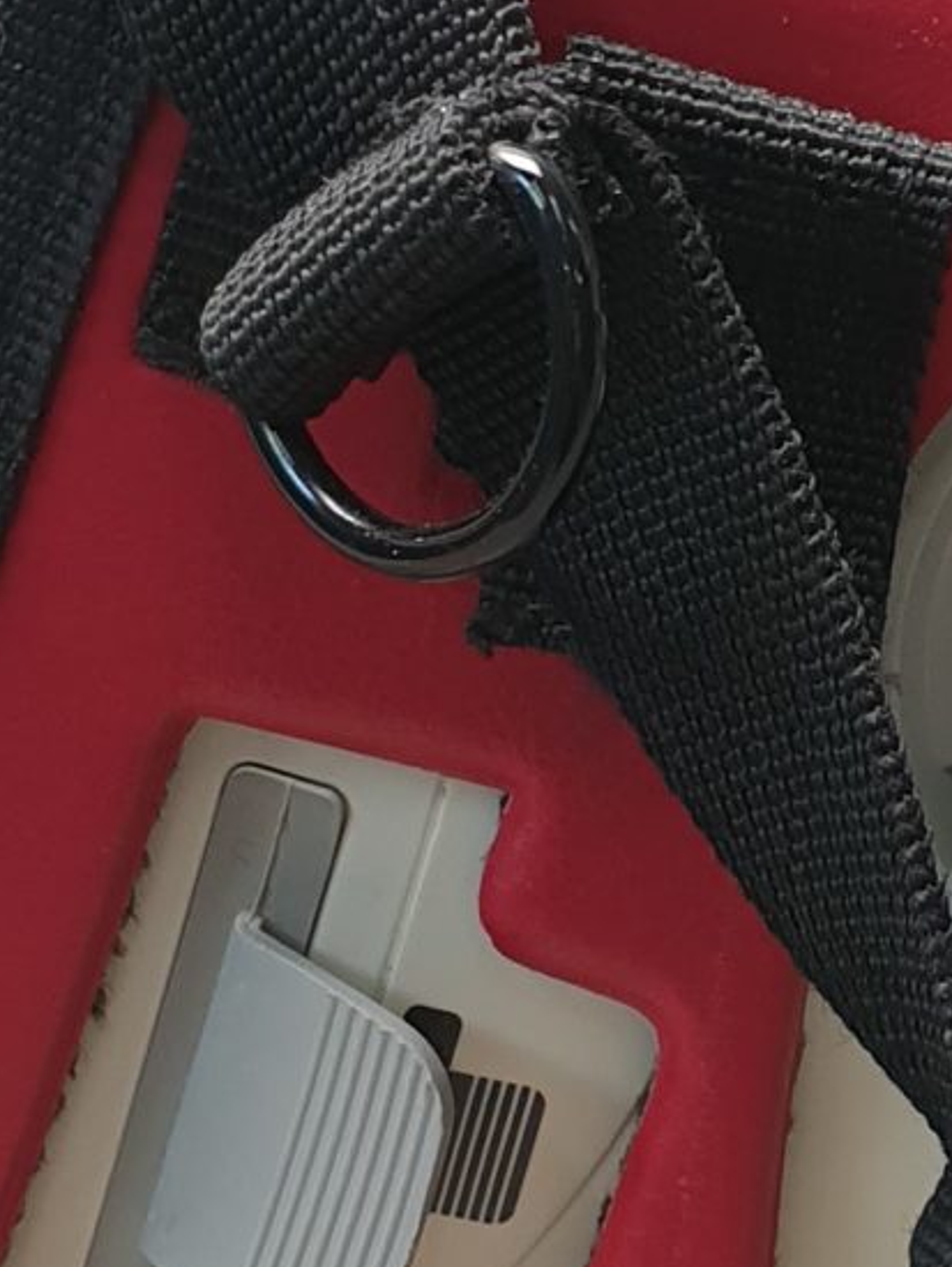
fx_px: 4434
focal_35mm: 121
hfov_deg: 12.1
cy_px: 417
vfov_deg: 16.2
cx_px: 922
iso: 125
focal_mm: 4.3
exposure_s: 1/50
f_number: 2.4
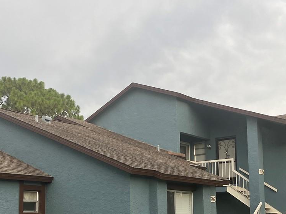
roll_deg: +1.0
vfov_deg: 25.5
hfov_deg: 33.7
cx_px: 73
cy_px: 178
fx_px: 463
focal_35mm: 56
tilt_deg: +6.7
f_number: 1.6
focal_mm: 5.1
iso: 50
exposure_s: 1/499
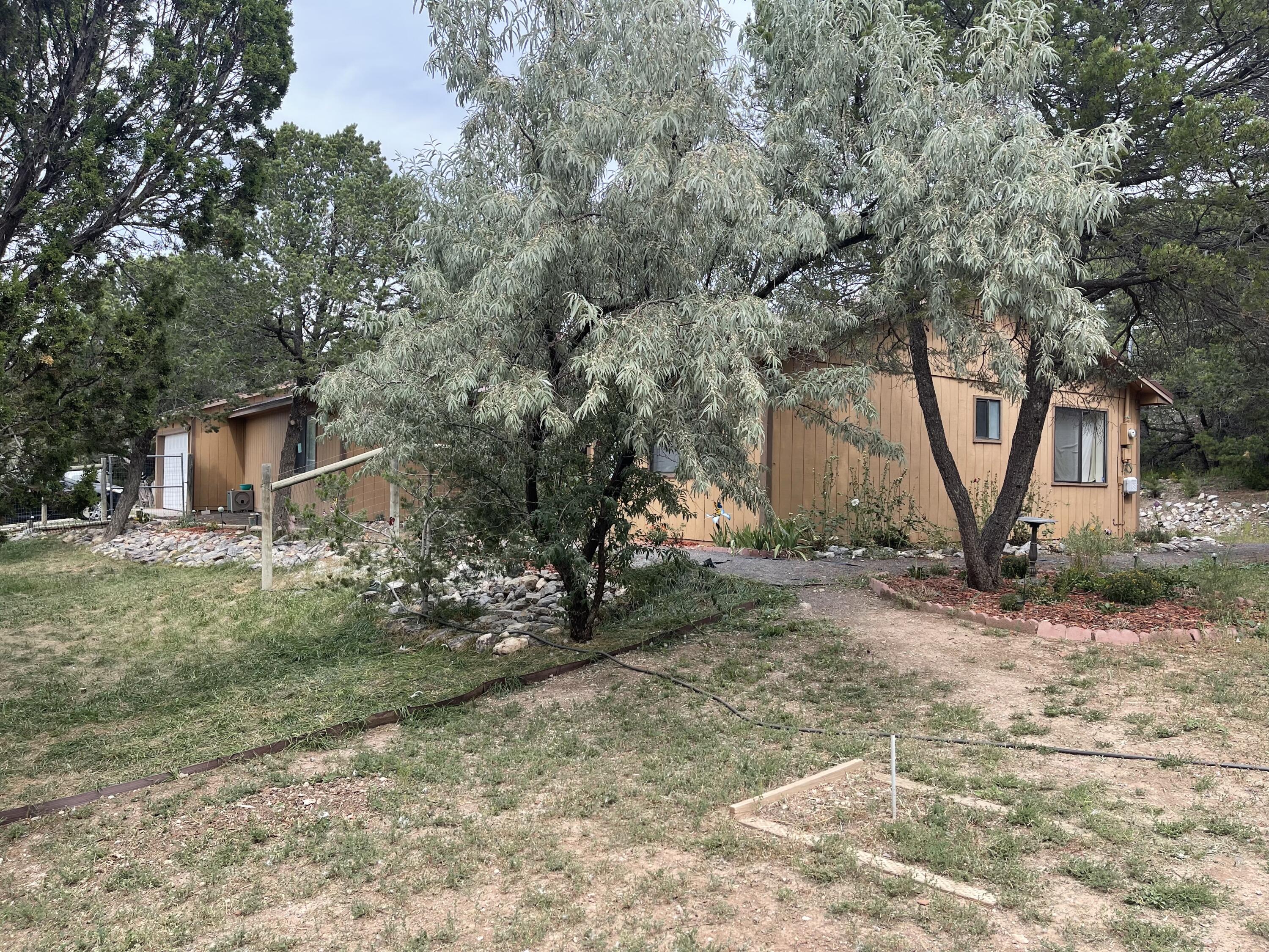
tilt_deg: -0.5
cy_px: 476
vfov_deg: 53.1
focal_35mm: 26
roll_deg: -1.3
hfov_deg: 67.3
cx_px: 634
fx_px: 953
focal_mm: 5.1
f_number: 1.6
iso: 32
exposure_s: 1/994
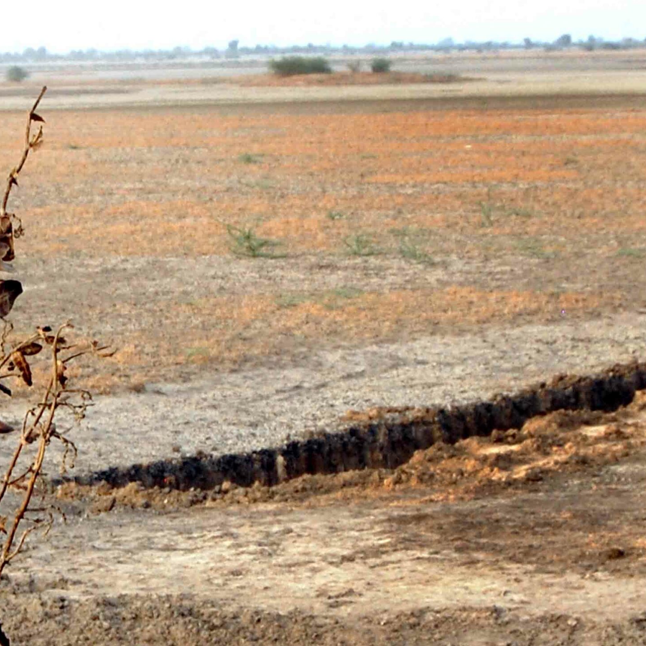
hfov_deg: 14.1
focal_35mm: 124
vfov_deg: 14.1
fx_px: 2613
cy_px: 286
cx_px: 269
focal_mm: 55
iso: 250
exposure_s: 1/125
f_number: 5.6
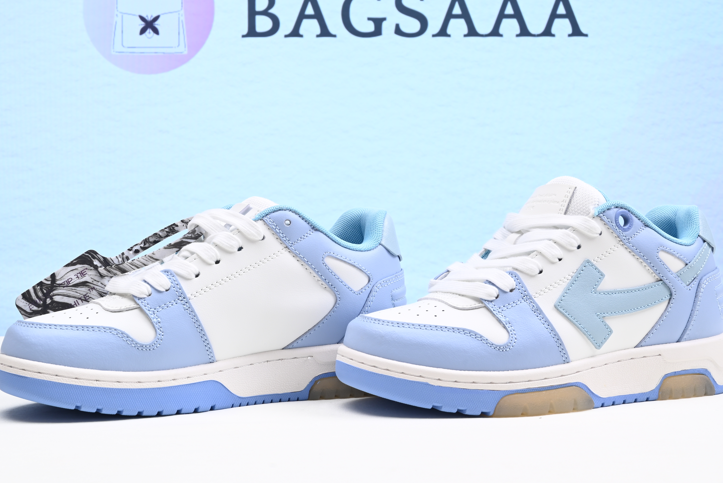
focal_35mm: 61
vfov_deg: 22.2
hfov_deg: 32.9
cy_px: 149
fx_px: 1225
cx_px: 342
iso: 100
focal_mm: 41
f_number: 16
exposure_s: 1/2
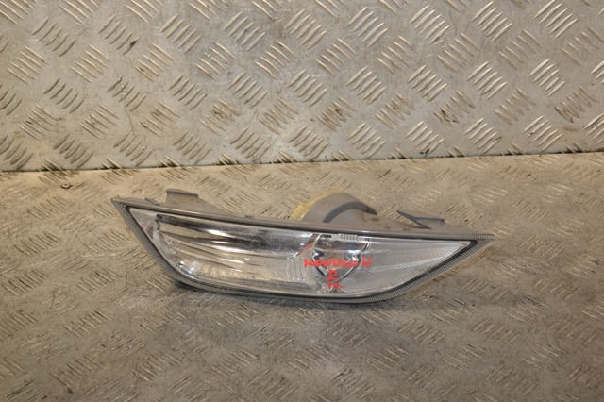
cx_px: 302
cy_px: 201
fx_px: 1132
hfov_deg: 29.9
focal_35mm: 68
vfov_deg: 20.1
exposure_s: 1/200
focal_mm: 45
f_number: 6.3
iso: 800
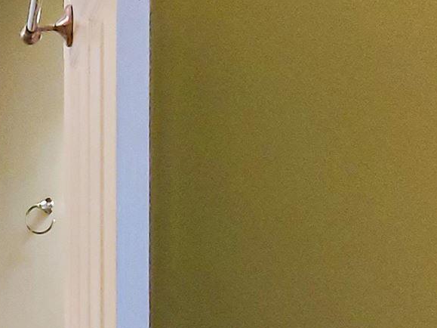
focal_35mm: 69
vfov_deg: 20.9
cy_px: 289
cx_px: -132
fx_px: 871
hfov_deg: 24.5
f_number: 2.2
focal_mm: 1.8
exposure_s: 1/59
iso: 500
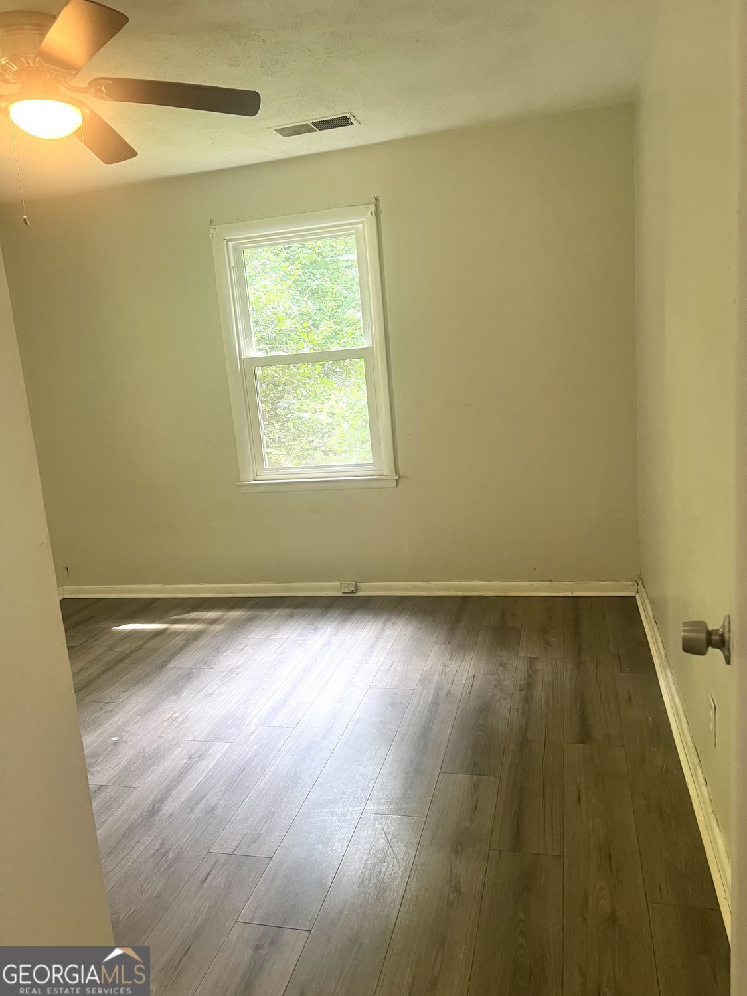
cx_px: 374
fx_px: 748
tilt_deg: -8.1
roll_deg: +4.3
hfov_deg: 53.1
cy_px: 498
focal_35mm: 26
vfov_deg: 67.3
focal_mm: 5.7
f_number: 1.5
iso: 160
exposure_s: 1/60
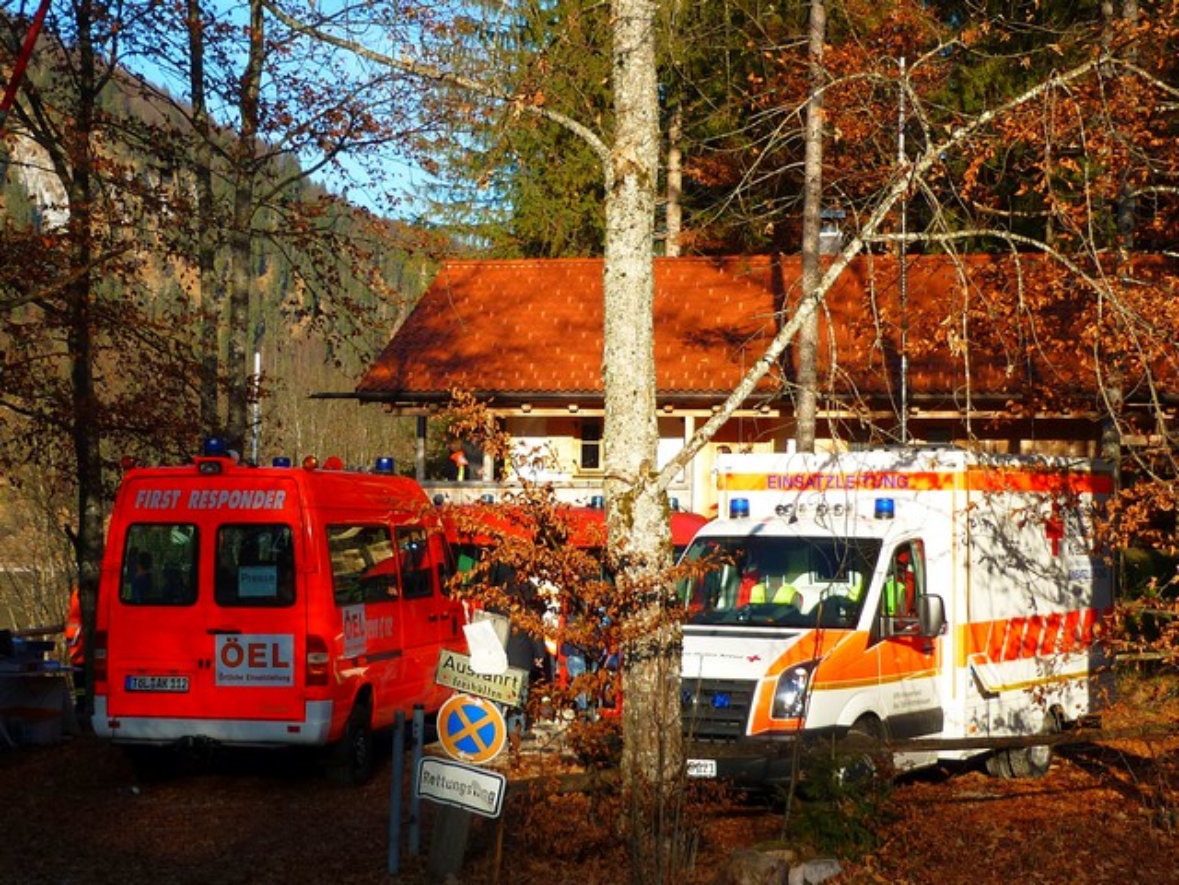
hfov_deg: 30.3
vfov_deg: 22.9
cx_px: 590
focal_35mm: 64
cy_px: 442
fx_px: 2180
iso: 80
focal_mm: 7.4
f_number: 3.1
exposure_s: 1/640
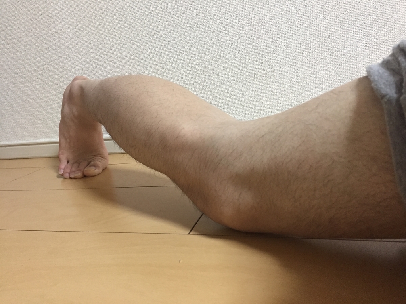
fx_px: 340
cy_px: 152
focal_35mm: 29
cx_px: 203
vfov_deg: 48.2
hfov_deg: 61.7
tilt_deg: -13.4
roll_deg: +6.9
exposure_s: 1/30
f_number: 2.2
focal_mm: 4.15
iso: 160
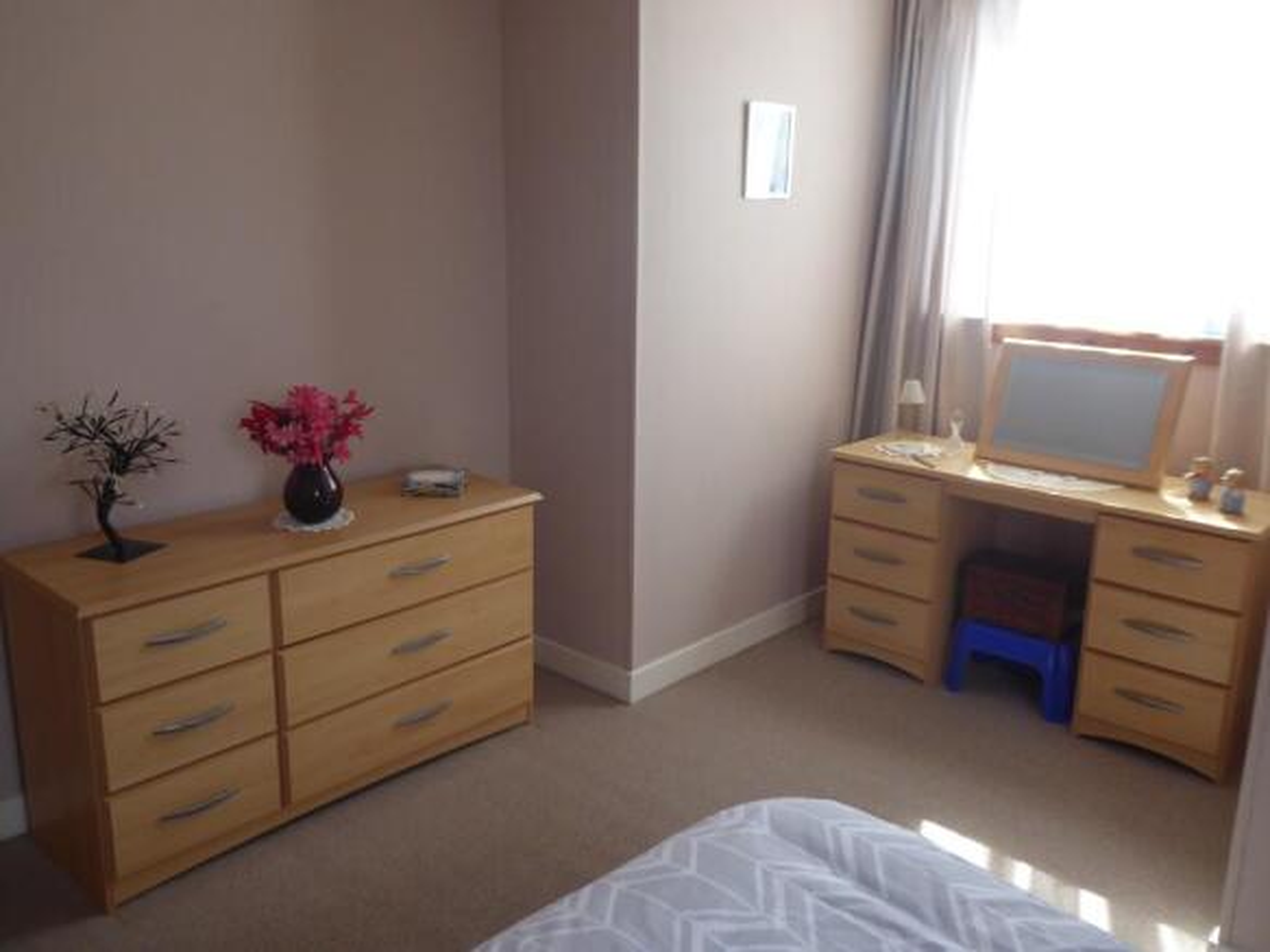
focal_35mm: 29
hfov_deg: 61.7
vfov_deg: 48.2
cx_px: 635
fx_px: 1064
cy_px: 476
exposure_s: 1/60
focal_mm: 5
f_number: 3.5
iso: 125
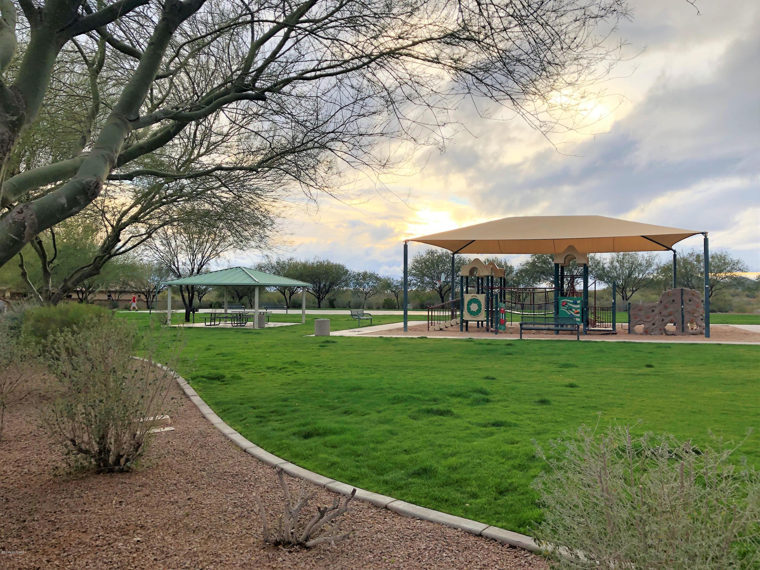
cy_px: 285
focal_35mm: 28
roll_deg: -0.4
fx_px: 615
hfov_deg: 63.4
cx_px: 380
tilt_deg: +0.9
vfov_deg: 49.7
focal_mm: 4
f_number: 1.8
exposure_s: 1/152
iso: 20
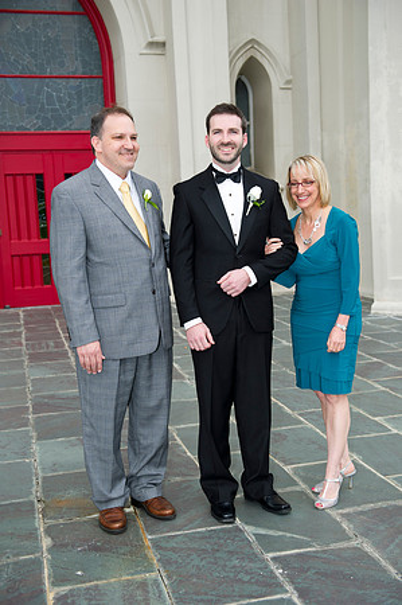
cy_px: 302
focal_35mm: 45
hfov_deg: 29.8
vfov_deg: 43.6
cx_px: 201
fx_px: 755
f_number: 4
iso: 200
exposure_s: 1/125
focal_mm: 45
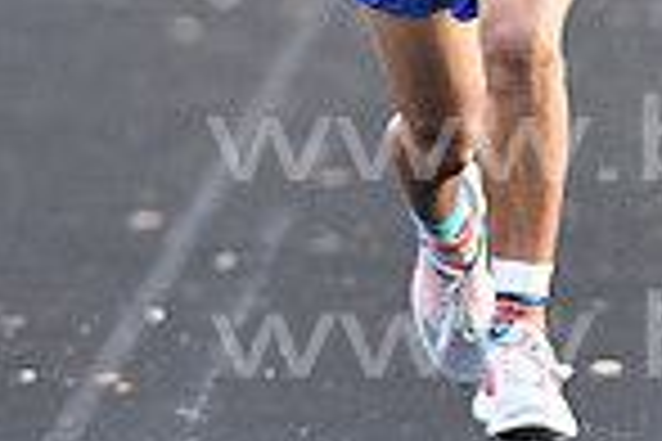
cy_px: -146
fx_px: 32674
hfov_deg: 1.2
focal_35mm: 1777
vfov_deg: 0.8
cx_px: 1229
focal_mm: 300
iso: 3200
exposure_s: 1/1600
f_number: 4
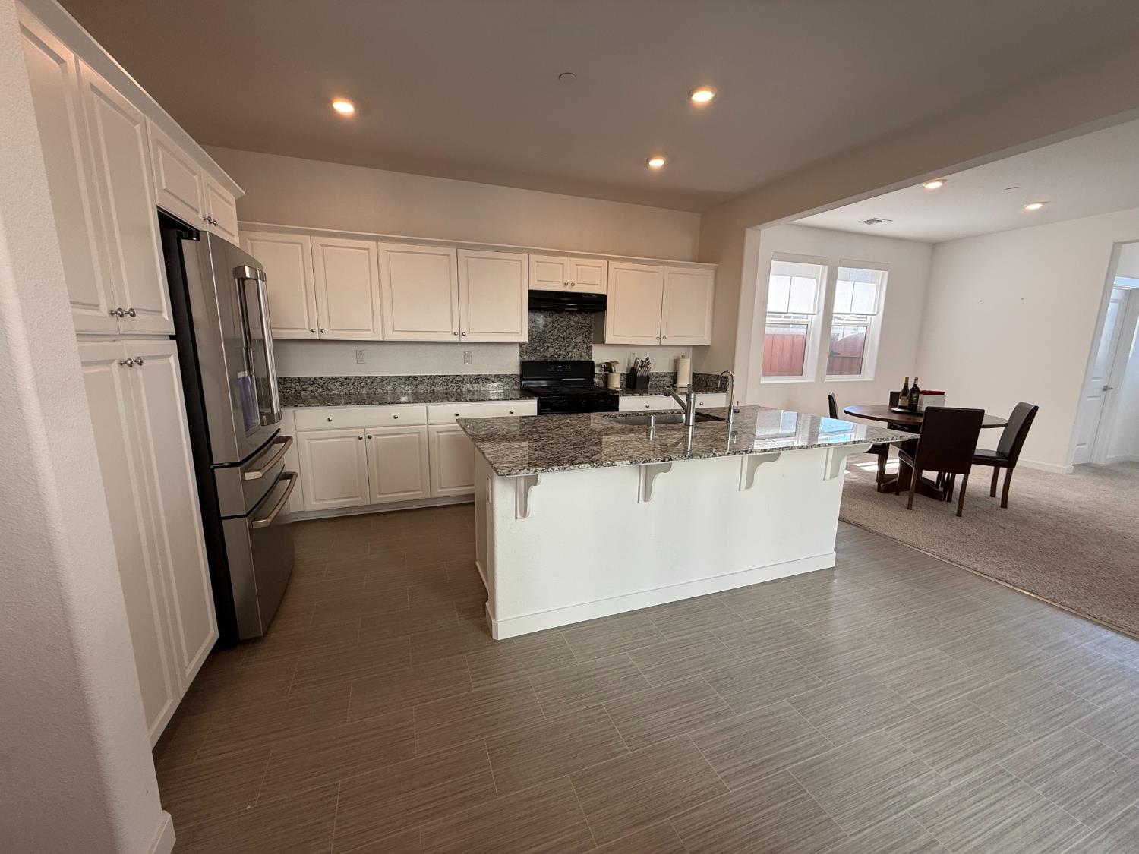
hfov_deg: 102.1
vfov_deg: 85.7
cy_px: 427
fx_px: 461
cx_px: 570
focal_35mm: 14
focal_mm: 2.22
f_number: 2.2
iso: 64
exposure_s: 1/105
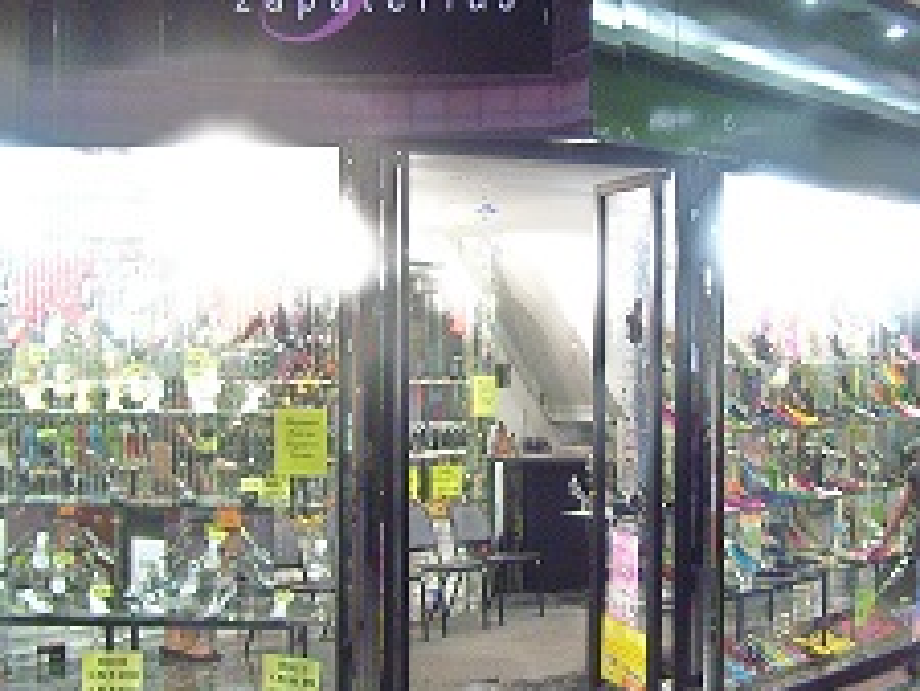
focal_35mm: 57
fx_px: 1516
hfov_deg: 33.8
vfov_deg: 25.7
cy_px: 335
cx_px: 458
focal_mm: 6
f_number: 2.7
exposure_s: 1/20
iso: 160
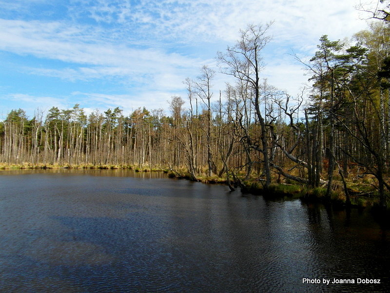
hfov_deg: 71.6
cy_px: 146
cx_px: 195
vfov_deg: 56.8
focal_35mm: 24
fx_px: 270
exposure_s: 1/1000
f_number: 3.2
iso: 100
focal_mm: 4
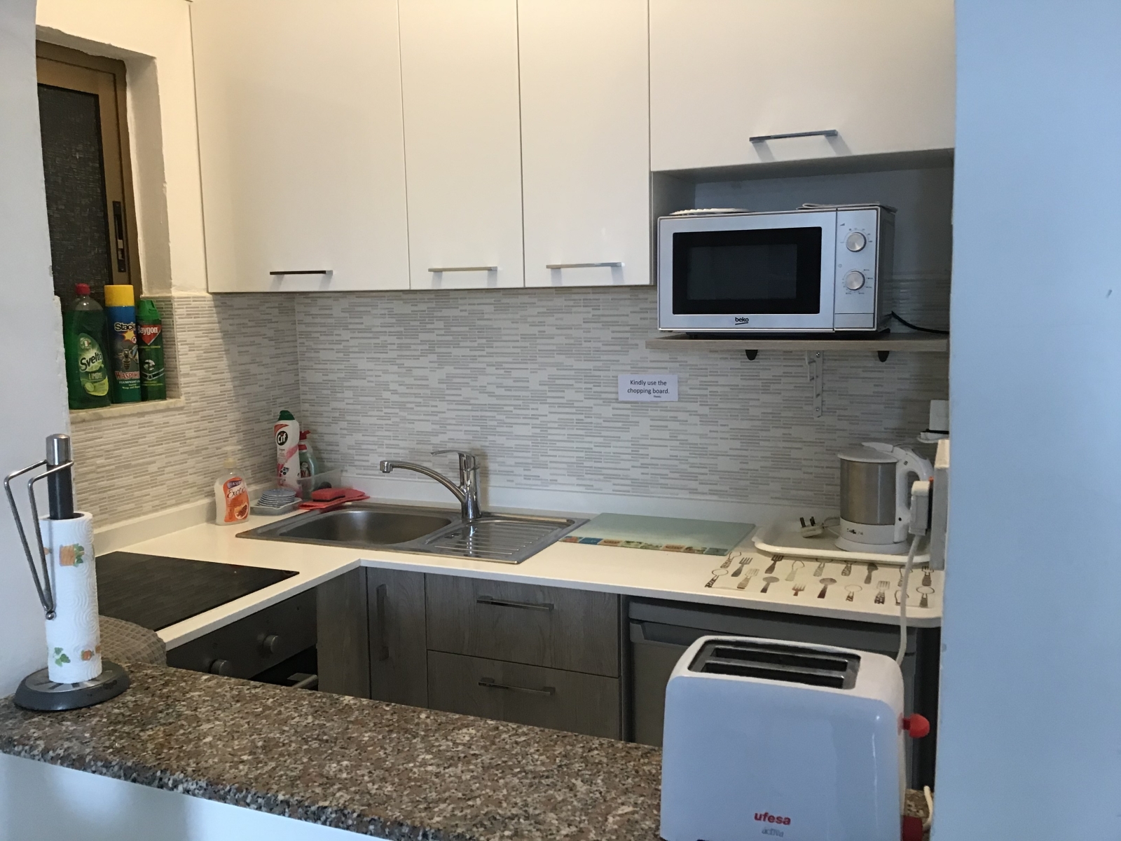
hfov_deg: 58.4
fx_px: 1004
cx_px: 560
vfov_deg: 45.4
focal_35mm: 31
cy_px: 420
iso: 100
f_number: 2.4
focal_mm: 3.3
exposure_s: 1/33
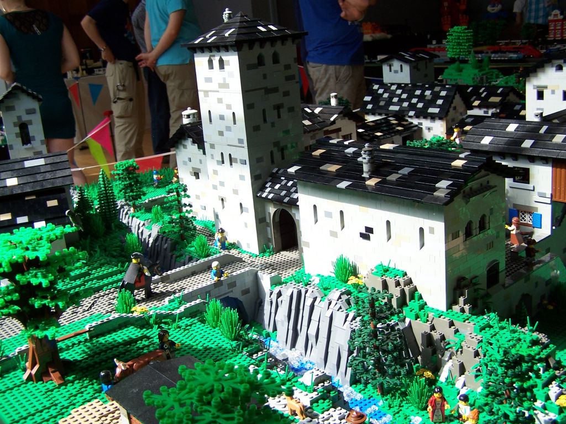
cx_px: 283
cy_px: 212
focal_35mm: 38
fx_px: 621
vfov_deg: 37.7
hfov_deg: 49.0
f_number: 2.8
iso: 80
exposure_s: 1/180
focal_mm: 6.3
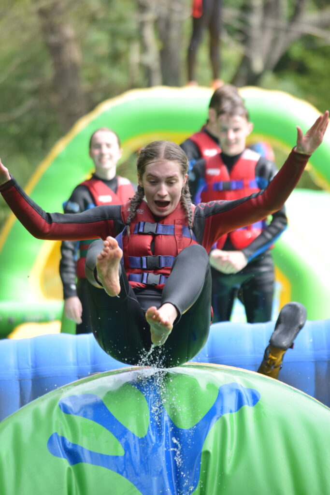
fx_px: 4329
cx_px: 165
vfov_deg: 6.5
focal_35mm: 315
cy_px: 248
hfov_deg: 4.4
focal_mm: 210
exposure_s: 1/1000
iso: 640
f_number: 5.3
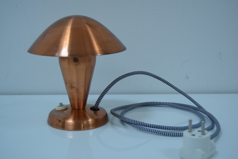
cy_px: 80
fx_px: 347
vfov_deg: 25.8
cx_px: 119
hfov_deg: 37.8
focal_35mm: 52
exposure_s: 1/80
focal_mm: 35
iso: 1600
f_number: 4.5
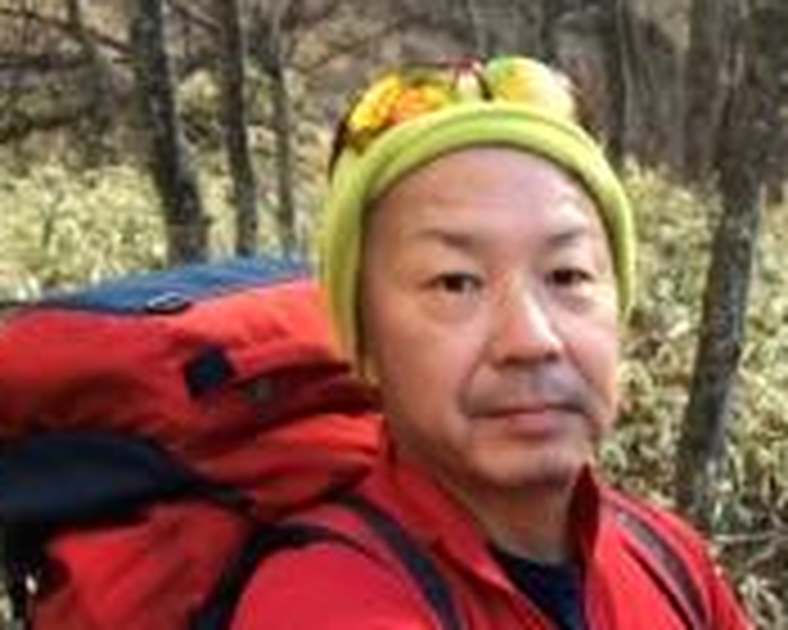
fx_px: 1866
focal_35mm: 80
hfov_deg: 23.0
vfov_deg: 18.6
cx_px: 759
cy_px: 666
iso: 32
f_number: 2.2
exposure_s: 1/60
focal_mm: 2.87
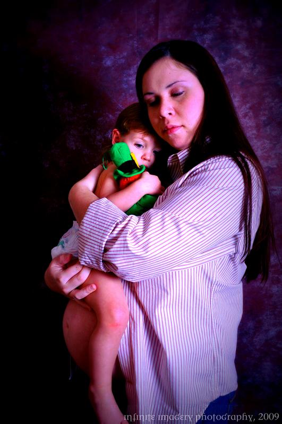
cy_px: 212
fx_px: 424
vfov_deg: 53.2
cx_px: 141
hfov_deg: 36.8
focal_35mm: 36
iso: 400
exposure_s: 1/8
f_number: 11
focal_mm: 24
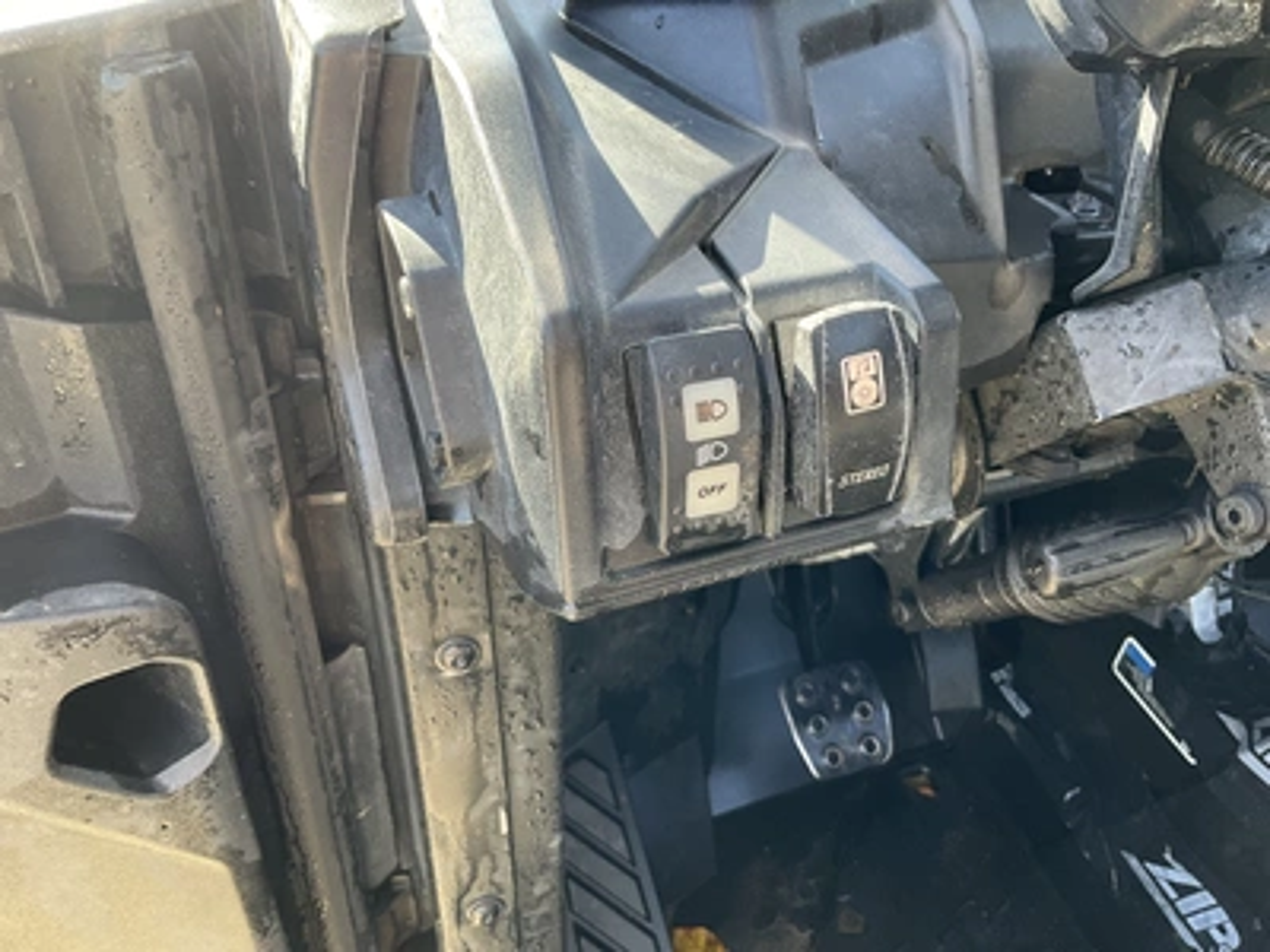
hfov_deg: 61.7
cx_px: 635
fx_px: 1064
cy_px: 476
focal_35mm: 29
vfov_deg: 48.2
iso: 50
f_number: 1.8
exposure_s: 1/122
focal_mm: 3
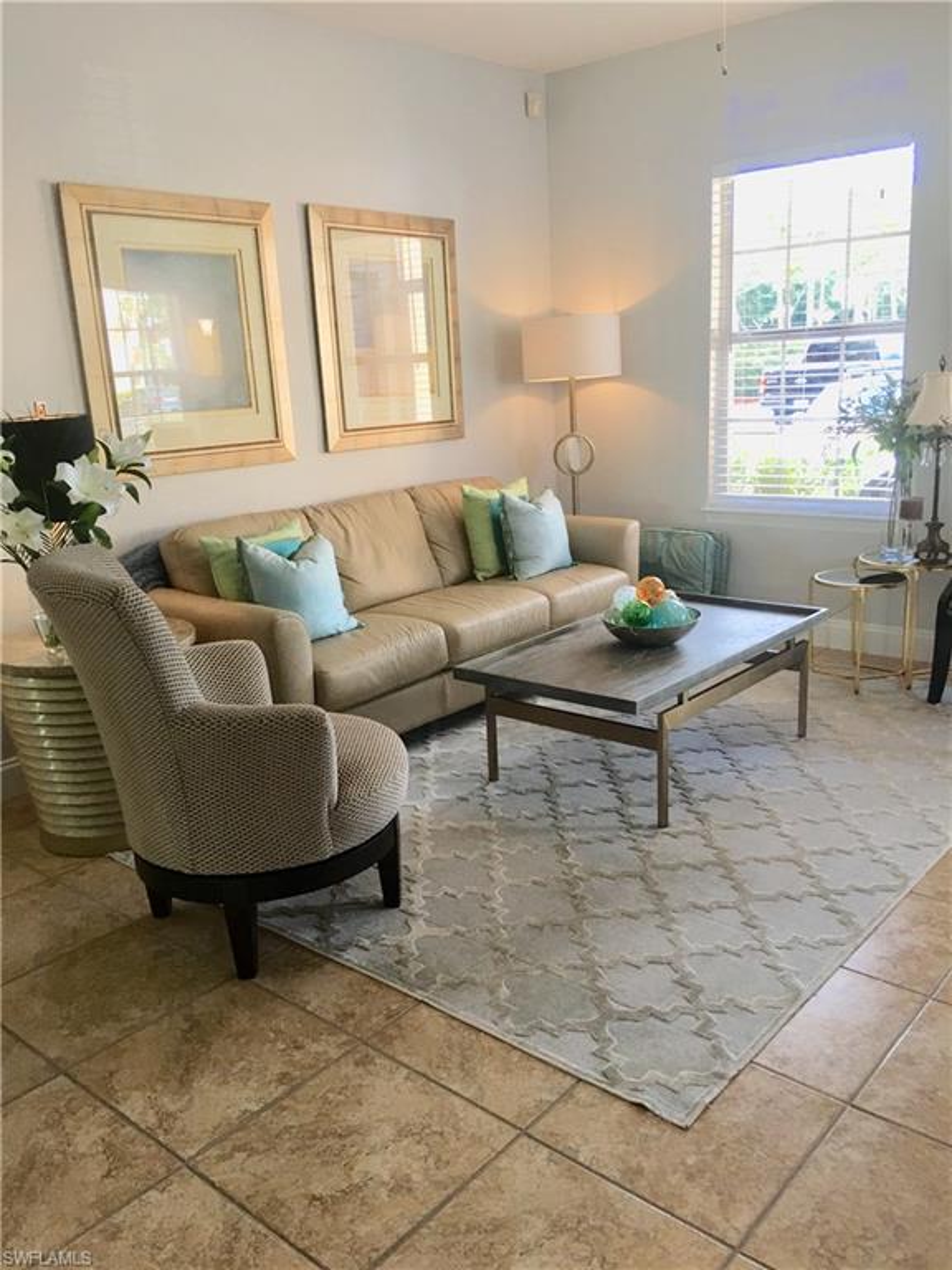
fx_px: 1063
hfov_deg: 48.2
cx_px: 476
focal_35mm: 29
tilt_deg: -13.8
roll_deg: +2.2
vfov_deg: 61.7
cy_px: 635
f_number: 2.2
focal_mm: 4.15
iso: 32
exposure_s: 1/30
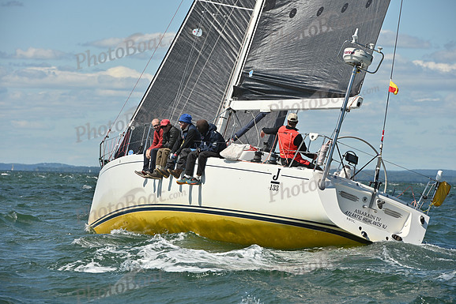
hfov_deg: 10.2
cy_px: 152
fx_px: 2546
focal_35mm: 201
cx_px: 228
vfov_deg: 6.8
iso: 320
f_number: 10
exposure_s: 1/1600
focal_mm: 200
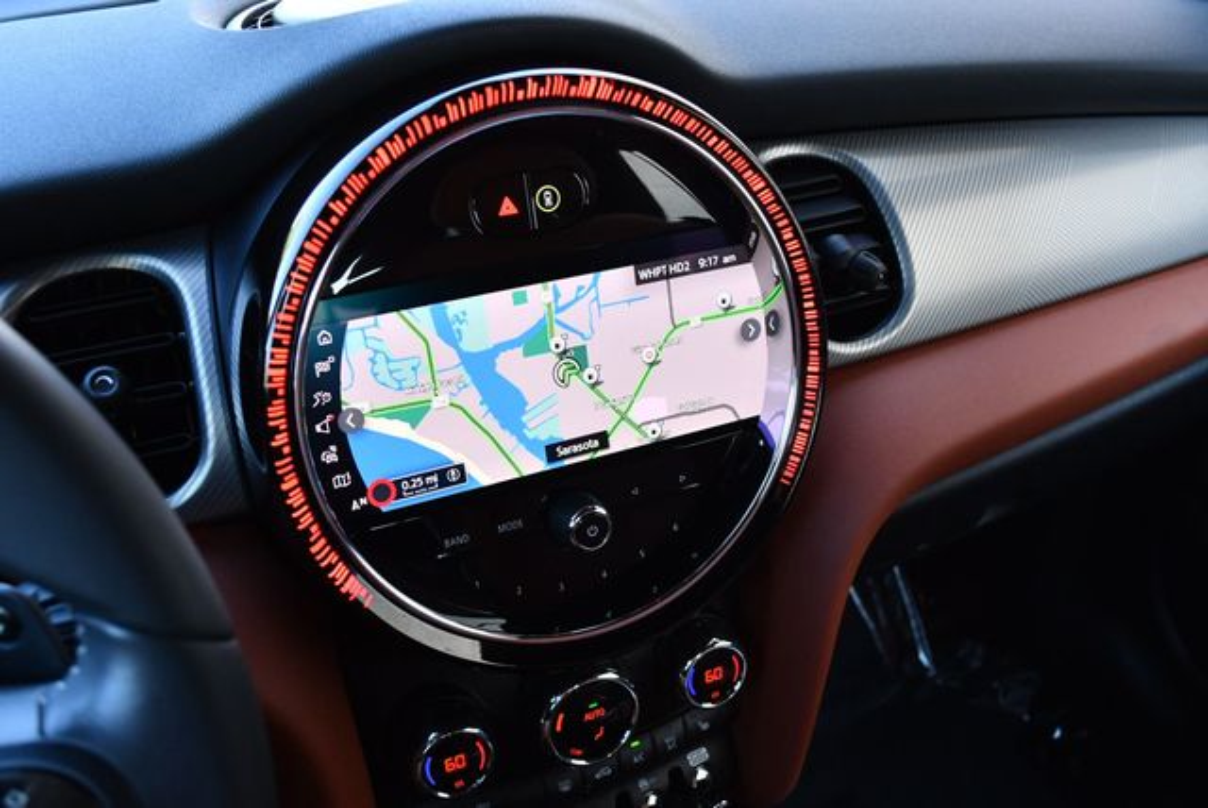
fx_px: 1209
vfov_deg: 36.9
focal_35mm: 36
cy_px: 404
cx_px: 604
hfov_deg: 53.1
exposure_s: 1/250
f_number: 3.5
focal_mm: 18
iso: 640
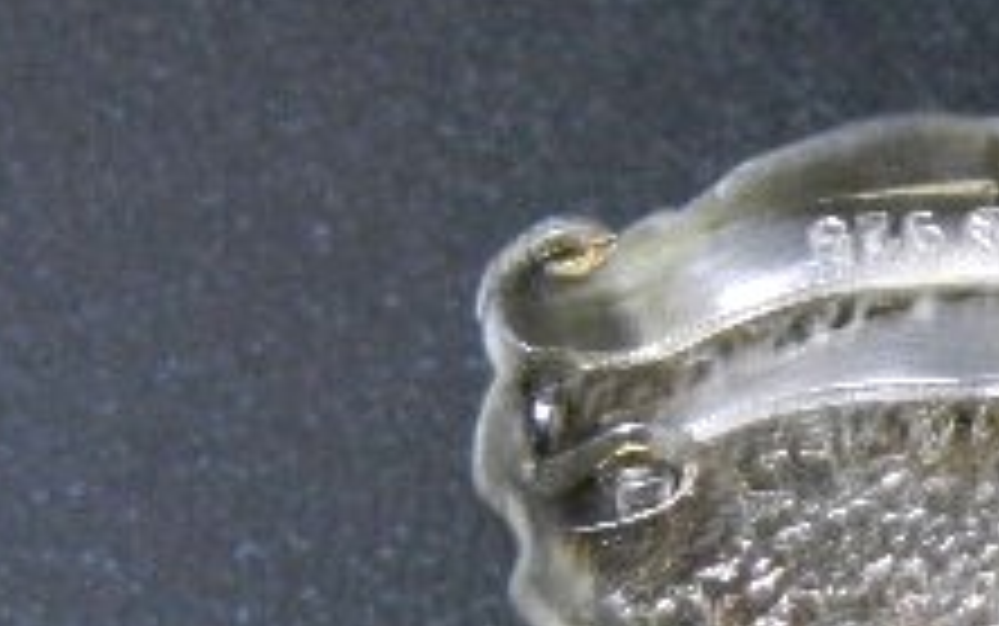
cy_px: 270
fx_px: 4903
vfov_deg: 7.3
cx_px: 1310
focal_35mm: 180
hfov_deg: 11.3
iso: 800
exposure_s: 1/30
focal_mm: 10.6
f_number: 8
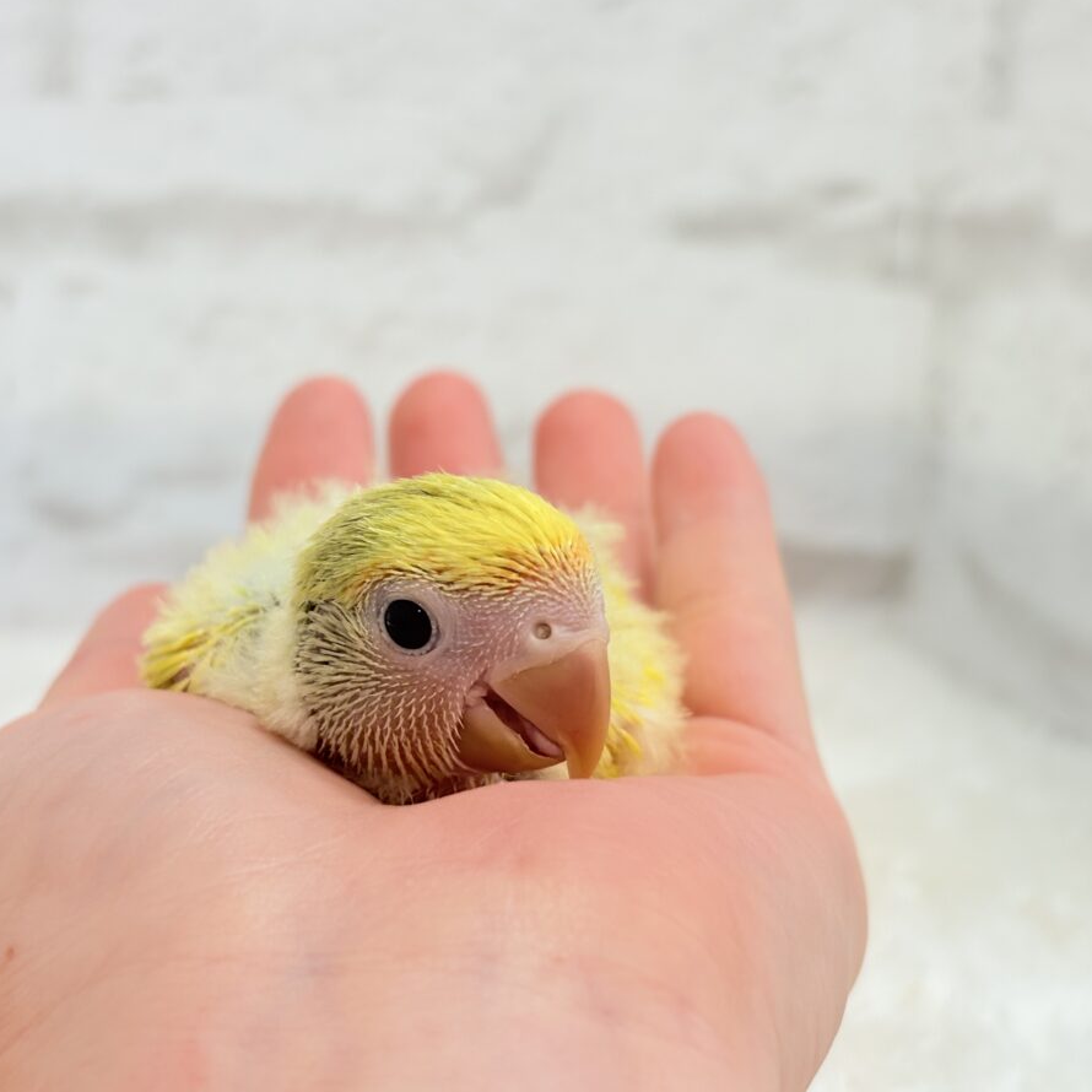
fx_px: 2213
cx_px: 550
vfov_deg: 27.7
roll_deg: +0.0
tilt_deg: -10.8
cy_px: 545
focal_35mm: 62
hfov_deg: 27.7
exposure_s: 1/100
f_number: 1.6
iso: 64
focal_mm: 5.96
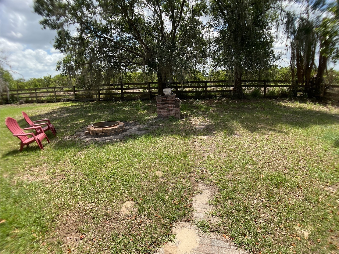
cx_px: 170
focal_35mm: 29
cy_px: 127
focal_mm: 3
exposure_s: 1/1168
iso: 16
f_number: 1.8
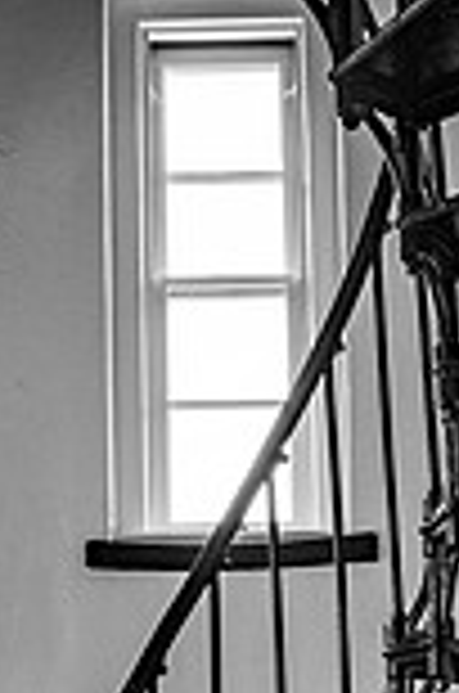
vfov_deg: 23.6
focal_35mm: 82
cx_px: 227
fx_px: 1575
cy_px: 716
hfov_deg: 16.6
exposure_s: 1/40
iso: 200
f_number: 14
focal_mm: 28
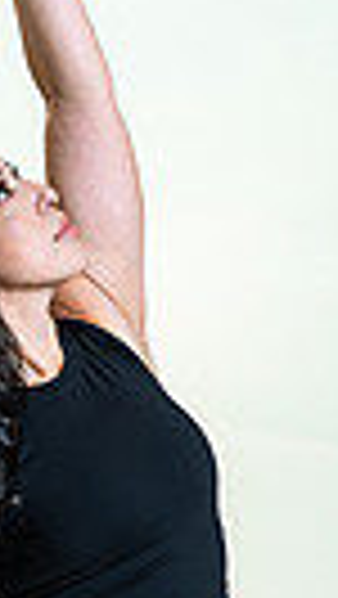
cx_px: 54
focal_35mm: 302
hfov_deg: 4.0
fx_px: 4803
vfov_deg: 7.1
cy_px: 513
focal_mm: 85
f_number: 4
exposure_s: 1/160
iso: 320
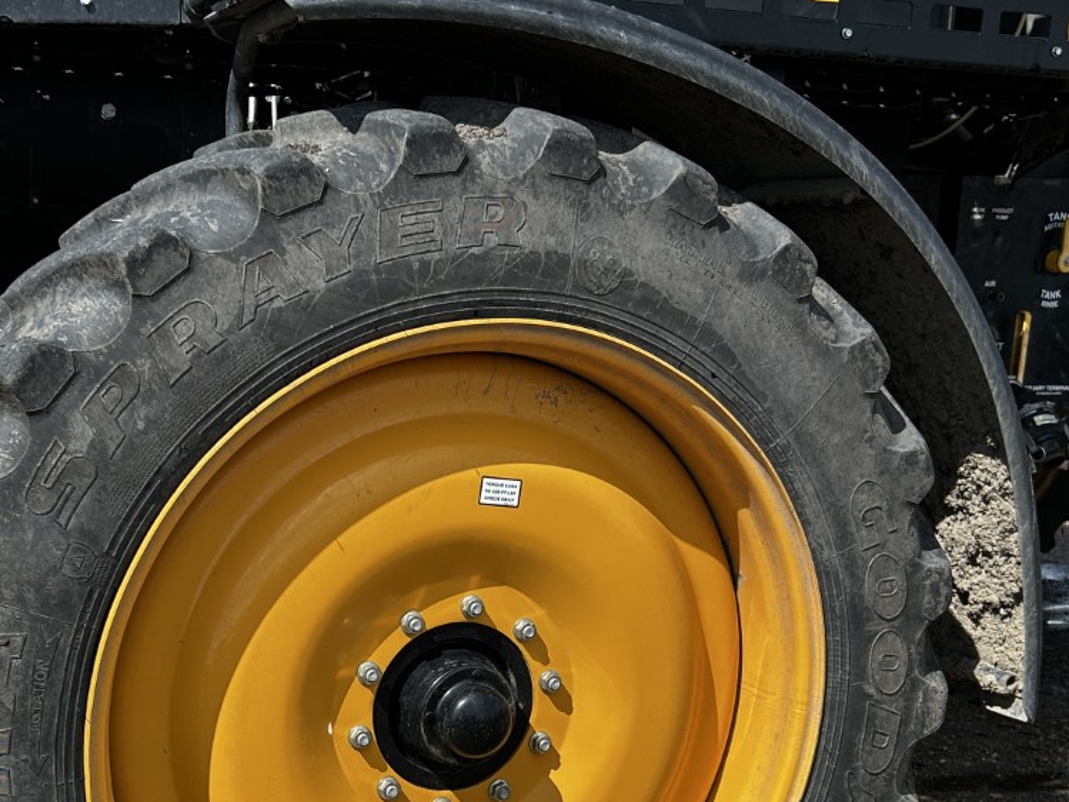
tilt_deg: -13.8
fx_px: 1544
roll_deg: +0.0
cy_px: 621
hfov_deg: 37.9
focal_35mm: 50
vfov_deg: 28.6
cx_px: 385
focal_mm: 5.7
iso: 50
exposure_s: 1/2762
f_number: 1.5
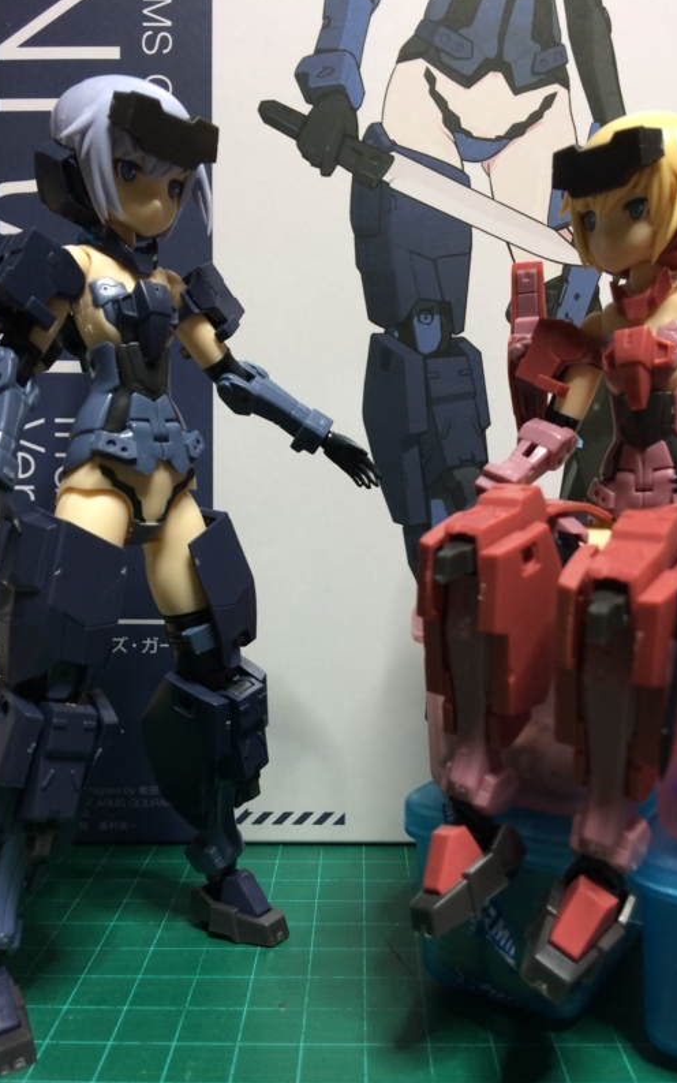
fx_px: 915
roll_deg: +0.2
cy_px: 538
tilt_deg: -4.8
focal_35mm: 31
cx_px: 371
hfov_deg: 40.6
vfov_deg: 61.2
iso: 50
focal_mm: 4.15
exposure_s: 1/30
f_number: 2.2
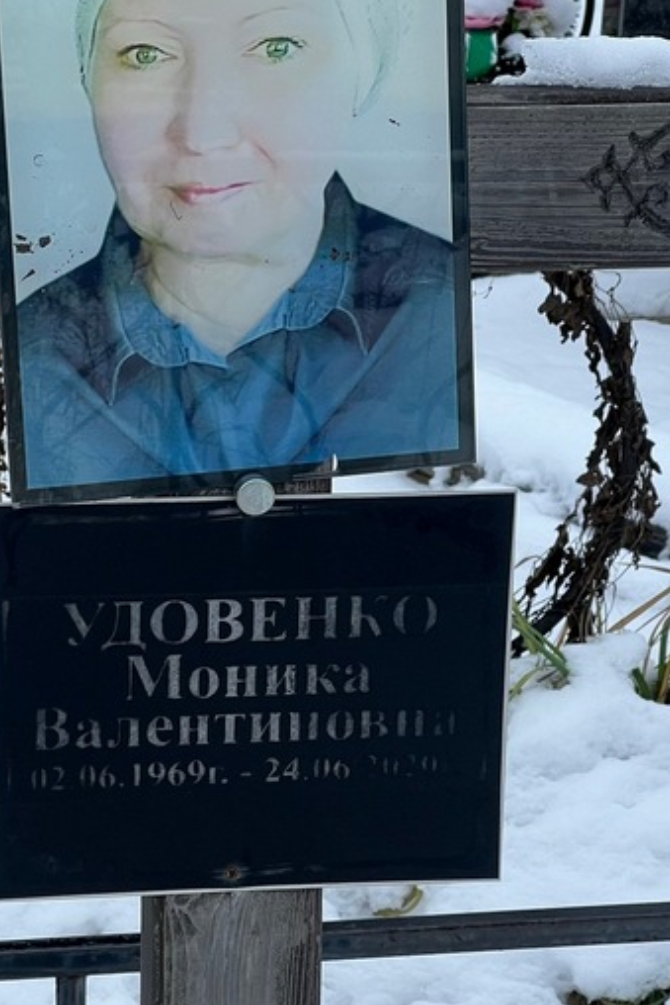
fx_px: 3515
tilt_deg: -17.8
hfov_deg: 10.9
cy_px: 522
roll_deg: -0.4
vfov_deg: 16.3
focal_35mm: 126
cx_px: 178
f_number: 2.8
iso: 32
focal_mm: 9
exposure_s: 1/99
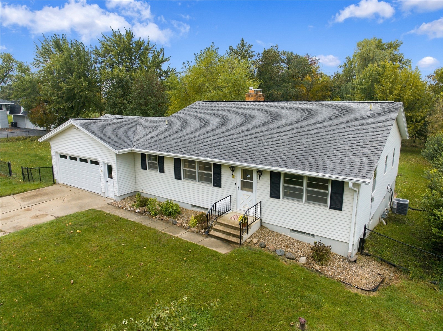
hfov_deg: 71.6
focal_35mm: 24
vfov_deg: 56.7
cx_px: 222
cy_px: 166
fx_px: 307
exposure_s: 1/640
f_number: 2.8
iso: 150
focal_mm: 12.3
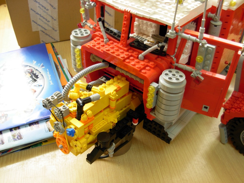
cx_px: 122
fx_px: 268
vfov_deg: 37.7
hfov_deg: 49.0
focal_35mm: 38
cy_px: 92
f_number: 2.9
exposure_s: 1/8
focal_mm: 6.3
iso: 79
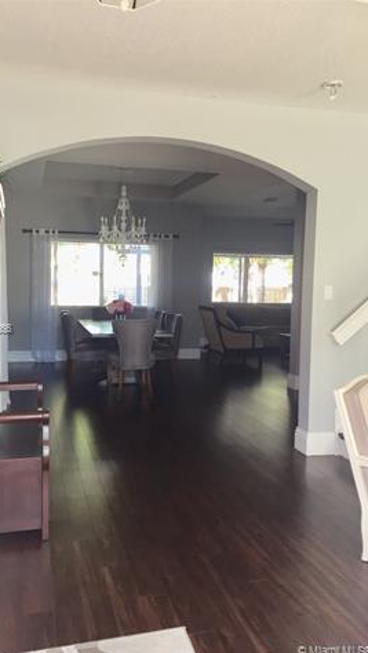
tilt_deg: -3.6
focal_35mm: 32
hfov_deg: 36.7
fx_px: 555
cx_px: 175
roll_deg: -0.8
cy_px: 329
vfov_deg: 61.0
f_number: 2.2
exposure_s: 1/30
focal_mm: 4.15
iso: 32
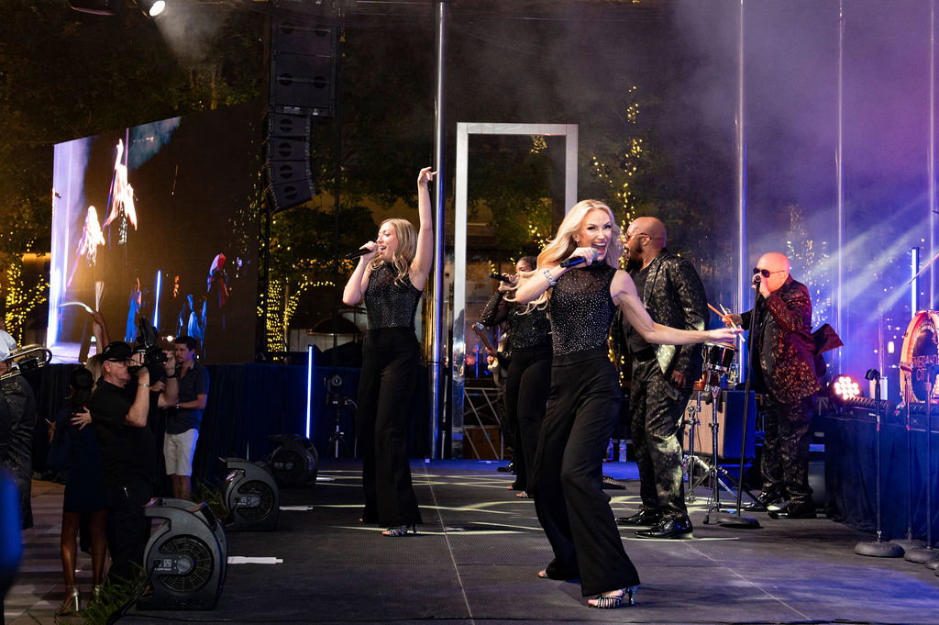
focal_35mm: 56
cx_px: 463
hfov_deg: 35.5
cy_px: 275
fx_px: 1467
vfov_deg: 24.0
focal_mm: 44
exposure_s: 1/200
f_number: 4
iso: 2500
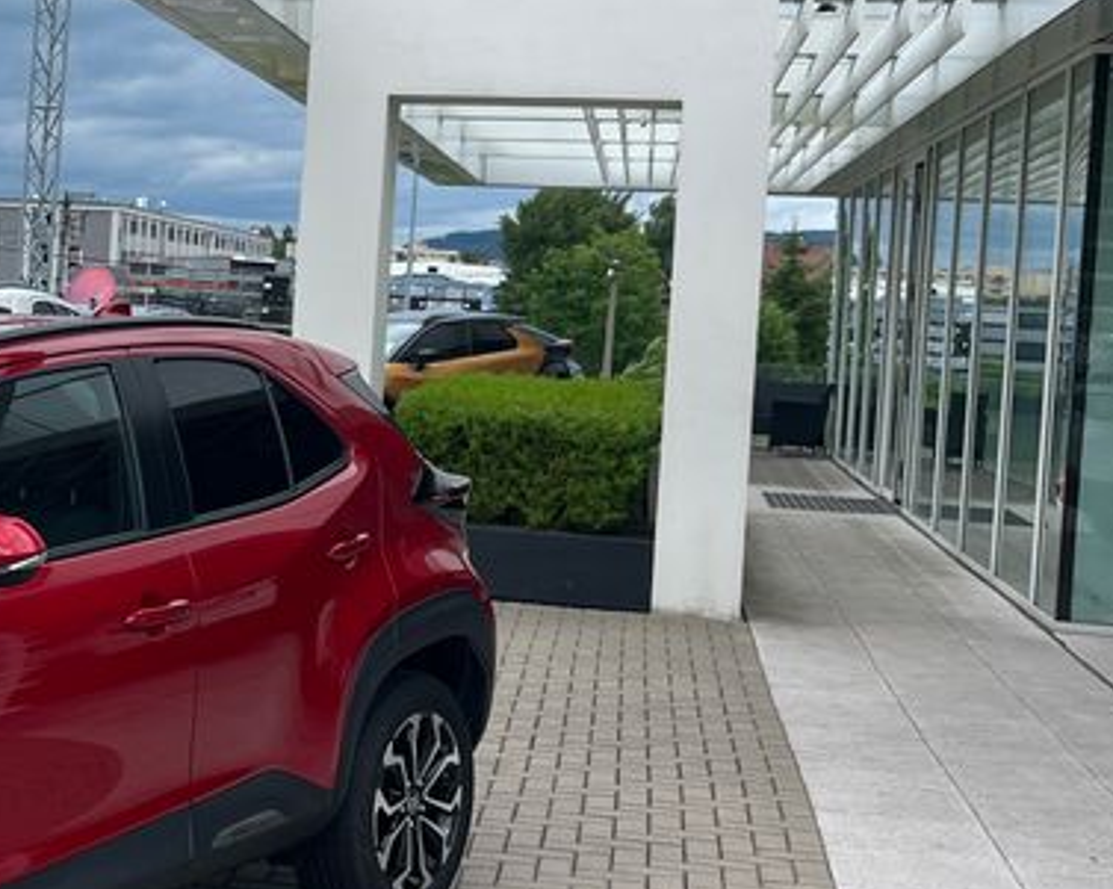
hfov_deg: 25.6
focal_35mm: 69
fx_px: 2271
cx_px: -94
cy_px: 363
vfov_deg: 22.1
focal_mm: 5.1
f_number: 1.6
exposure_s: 1/2825
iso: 50
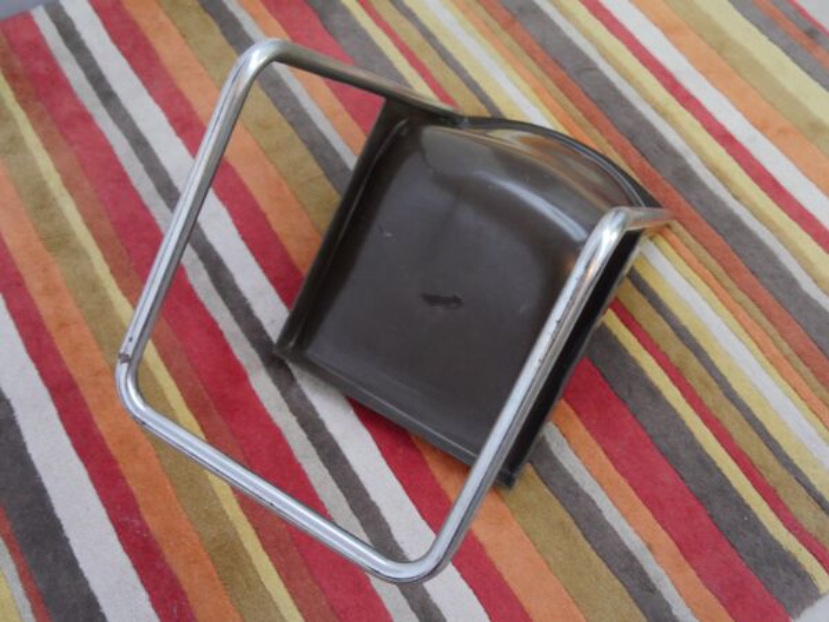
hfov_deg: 49.0
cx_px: 414
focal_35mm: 38
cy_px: 311
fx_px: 910
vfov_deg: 37.7
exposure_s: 1/30
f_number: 3.8
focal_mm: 19
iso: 3200
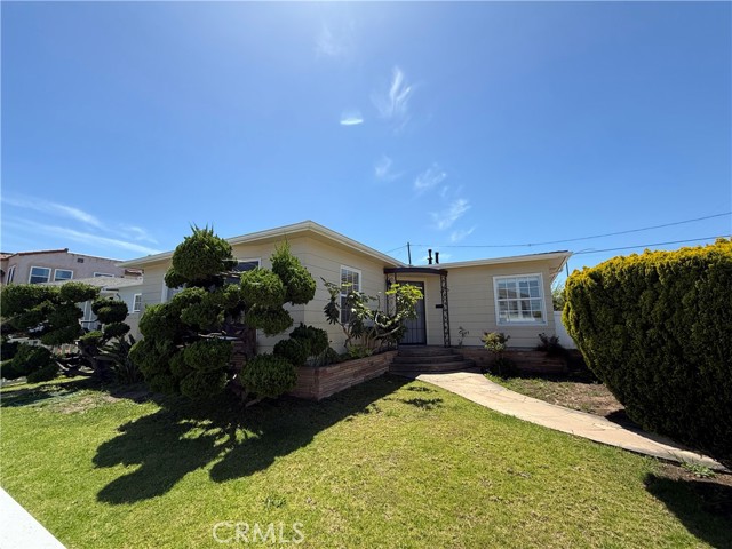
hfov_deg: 102.1
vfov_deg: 85.7
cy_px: 274
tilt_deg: +9.9
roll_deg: +0.4
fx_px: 296
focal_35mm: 14
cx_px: 366
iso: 50
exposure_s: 1/1464
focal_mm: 2.22
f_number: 2.2
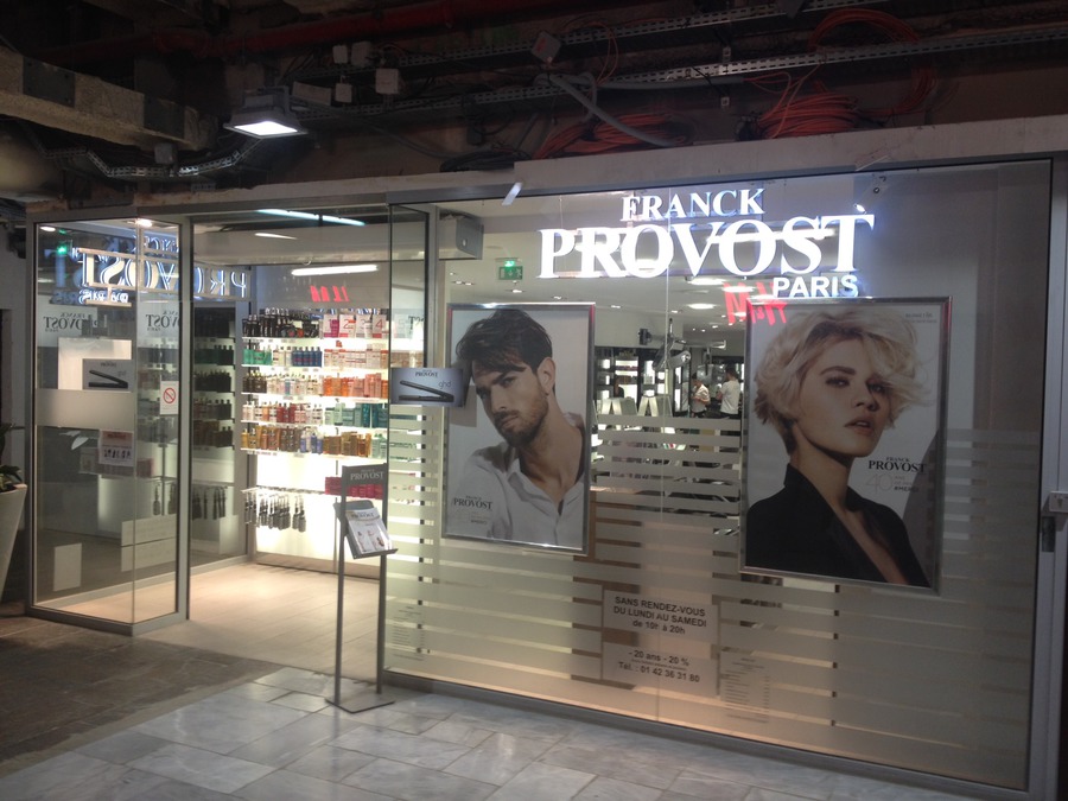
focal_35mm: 35
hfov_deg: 52.6
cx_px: 534
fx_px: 1080
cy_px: 400
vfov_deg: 40.7
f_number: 2.4
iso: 64
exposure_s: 1/24
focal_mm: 4.28
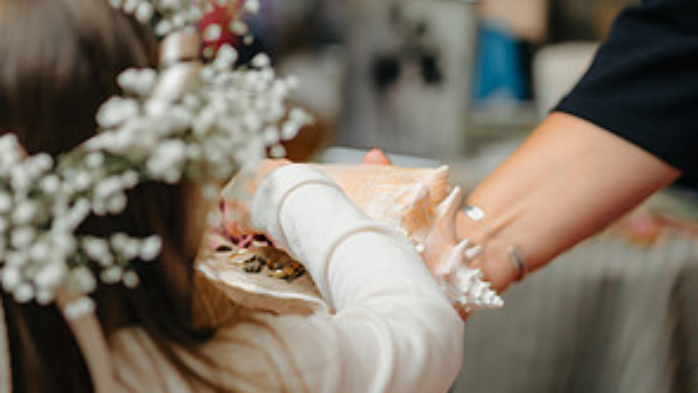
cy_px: 200
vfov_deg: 6.9
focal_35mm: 175
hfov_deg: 12.3
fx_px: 3239
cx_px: 303
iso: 100
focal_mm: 85
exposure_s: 1/250
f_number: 2
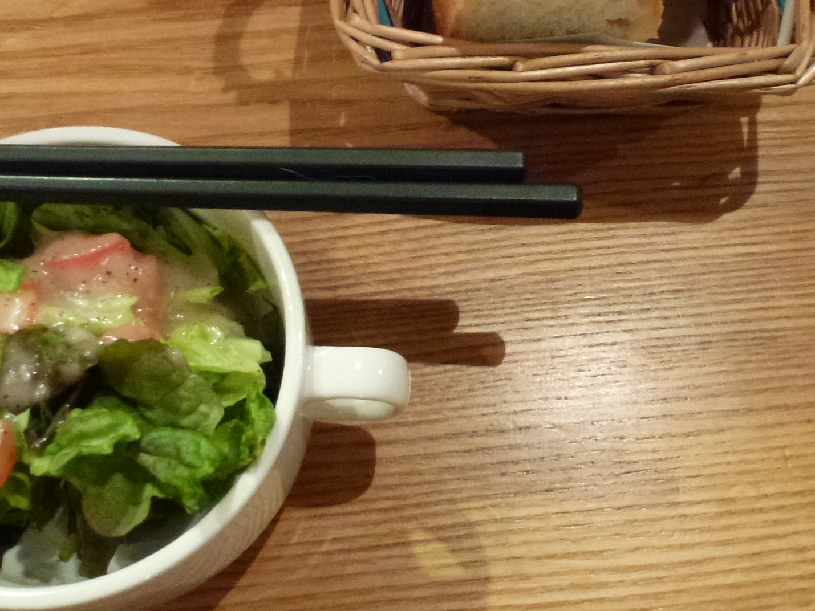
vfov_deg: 33.0
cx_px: 428
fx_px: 1012
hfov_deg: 43.8
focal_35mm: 43
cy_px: 161
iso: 400
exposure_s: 1/8
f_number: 3.3
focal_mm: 4.3
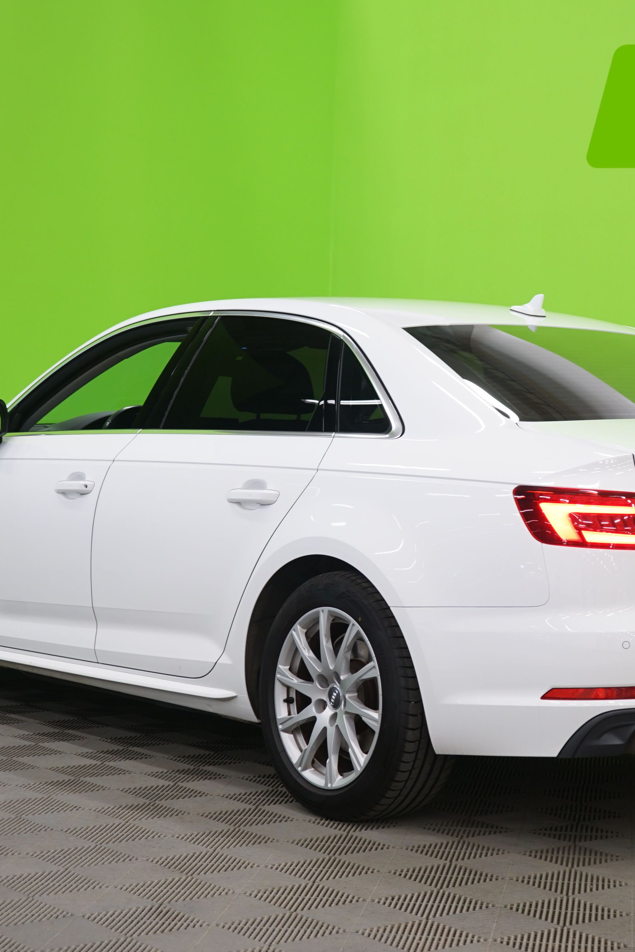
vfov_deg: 27.3
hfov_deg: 18.4
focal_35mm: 74
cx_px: 406
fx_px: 1957
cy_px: 478
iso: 400
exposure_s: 1/8
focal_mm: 49
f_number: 5
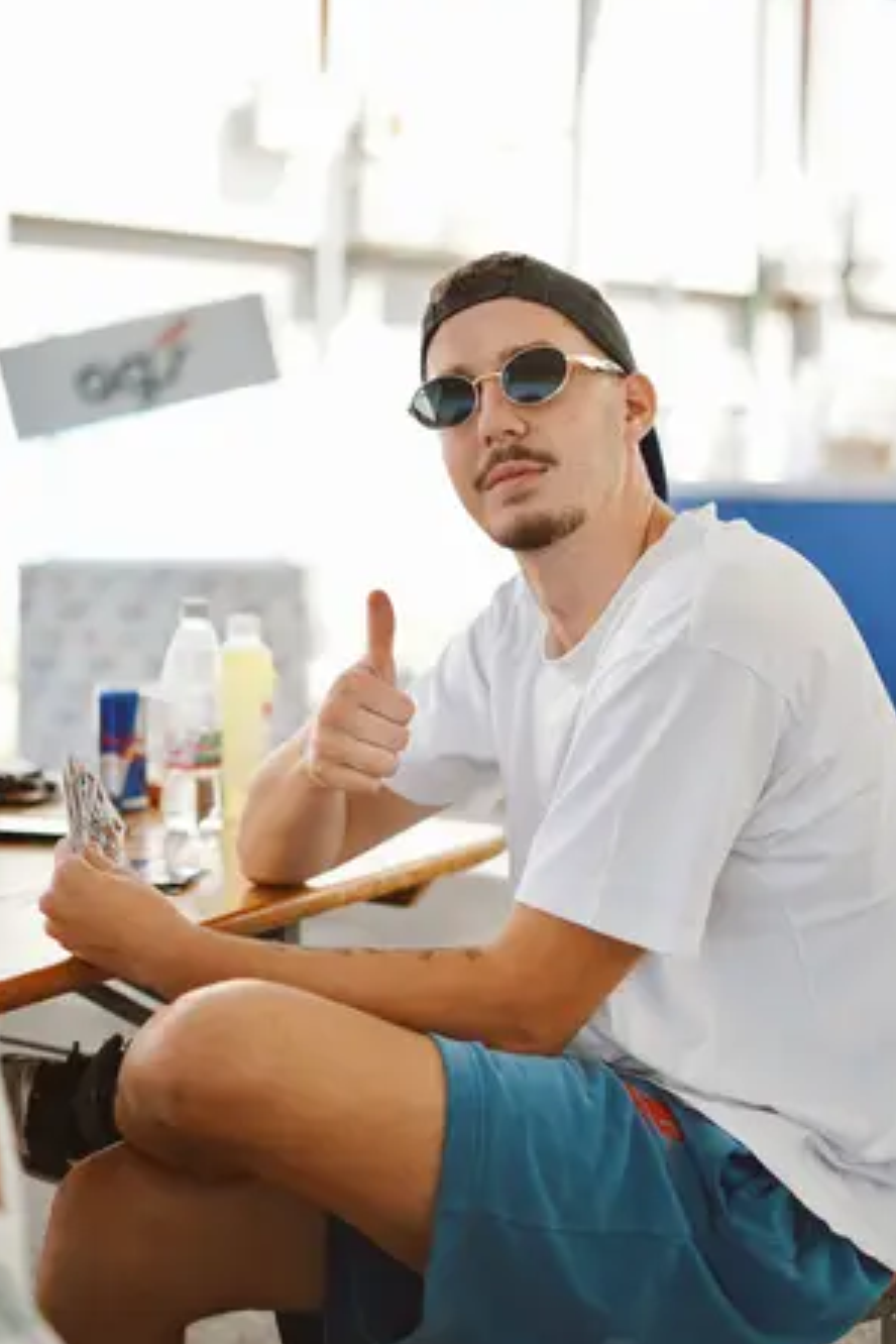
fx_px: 2016
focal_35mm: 54
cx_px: 466
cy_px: 690
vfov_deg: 36.9
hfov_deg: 25.1
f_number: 1.8
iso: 100
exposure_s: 1/640
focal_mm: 50
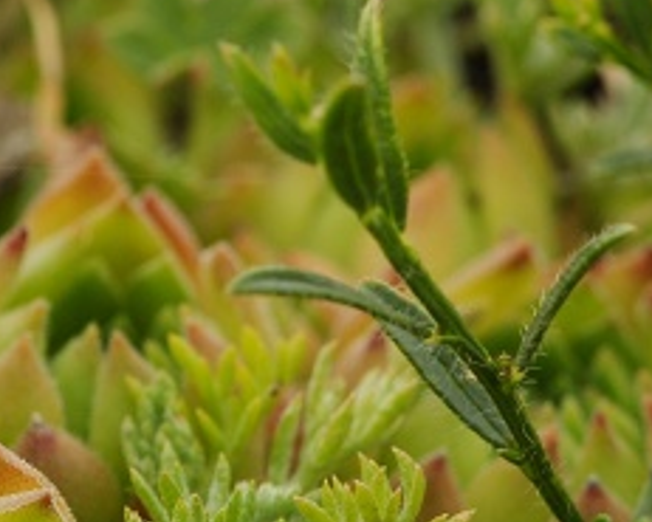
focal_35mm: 415
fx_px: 8004
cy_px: 440
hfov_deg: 4.7
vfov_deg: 3.7
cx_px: 254
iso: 200
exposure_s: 1/100
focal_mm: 85
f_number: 9
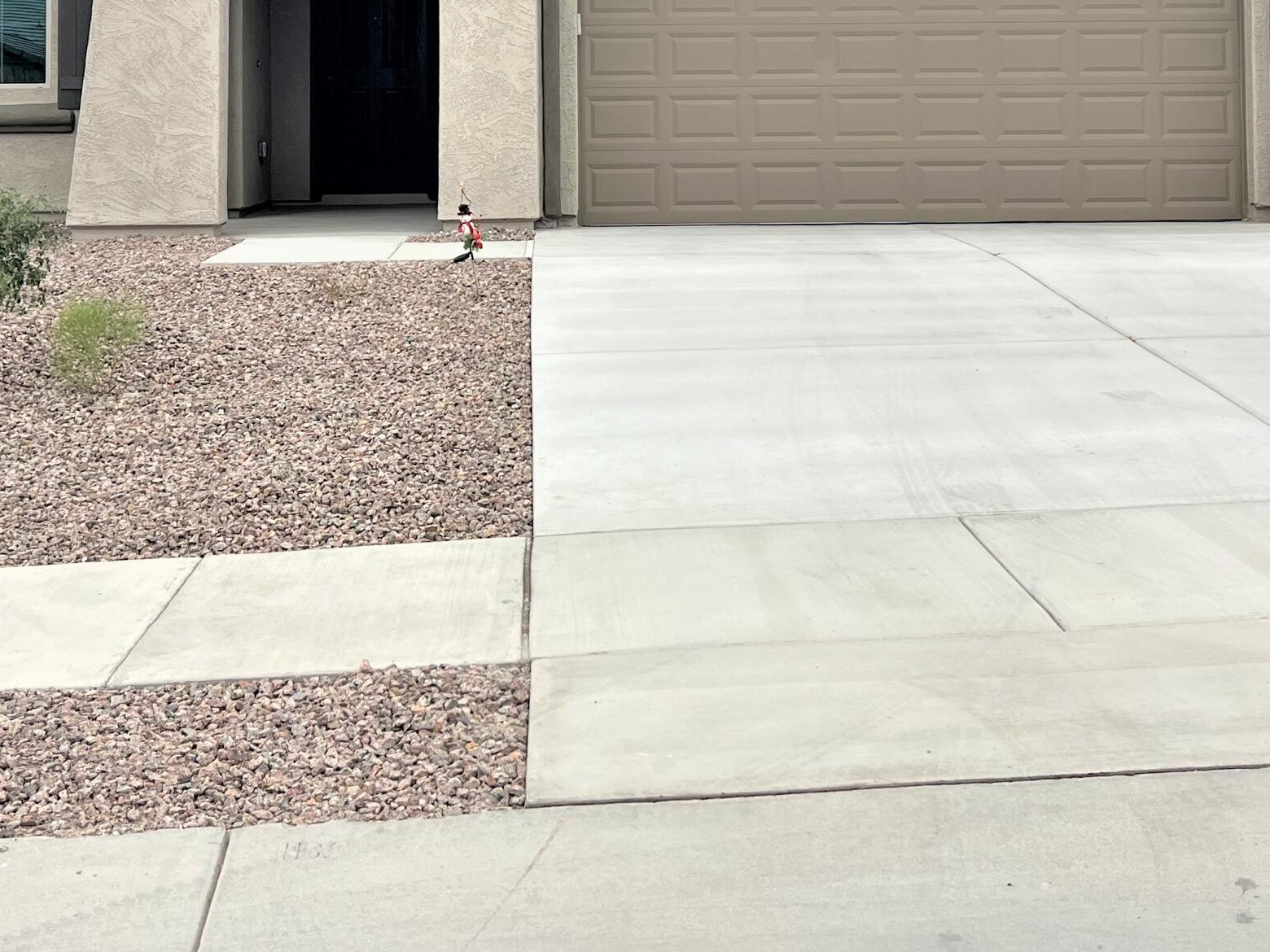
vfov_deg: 27.8
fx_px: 1834
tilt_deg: +2.1
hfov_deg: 38.2
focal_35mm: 50
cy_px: 54
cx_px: 624
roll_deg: +0.4
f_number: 1.5
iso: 50
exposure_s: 1/3968
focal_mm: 5.7
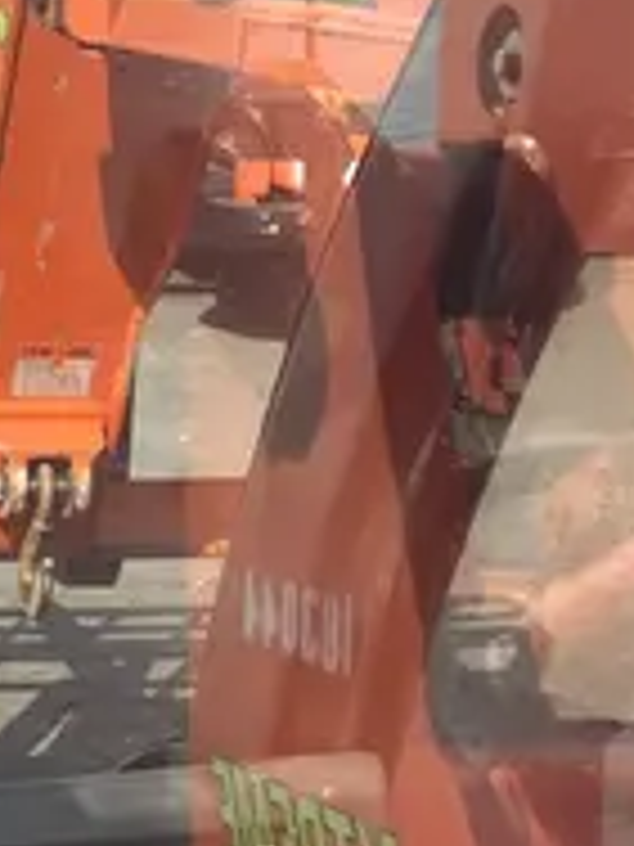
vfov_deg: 17.9
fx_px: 2662
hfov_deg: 13.2
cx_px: -112
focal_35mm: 109
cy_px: 695
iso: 32
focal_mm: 3.99
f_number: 1.8
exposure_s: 1/322
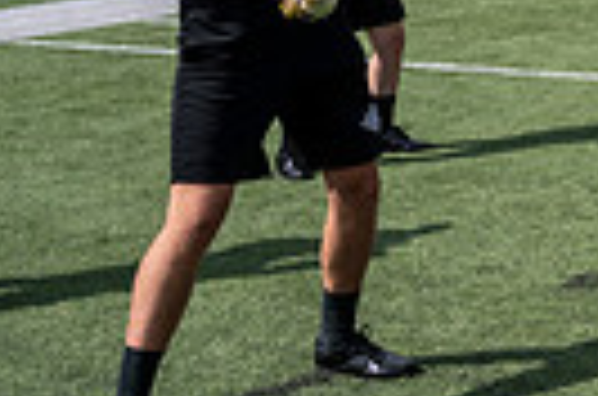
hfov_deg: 15.7
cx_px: 1169
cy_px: -2
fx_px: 1740
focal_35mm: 105
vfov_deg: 12.8
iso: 200
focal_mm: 24
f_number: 5
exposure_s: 1/1600
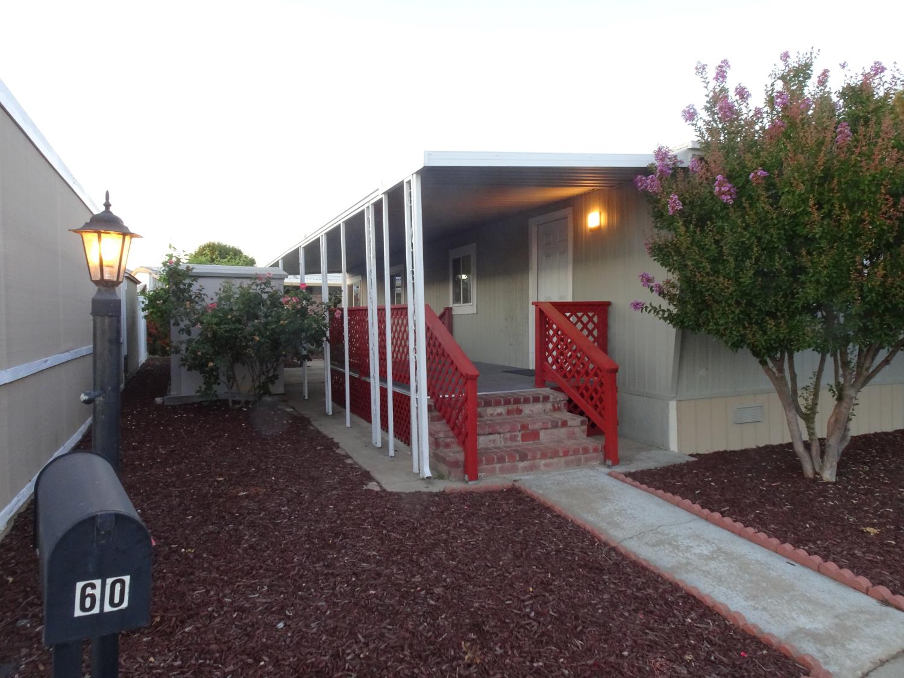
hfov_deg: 71.6
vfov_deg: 56.8
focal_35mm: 24
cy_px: 339
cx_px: 452
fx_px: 627
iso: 200
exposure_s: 1/30
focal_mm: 4.1
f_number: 3.5
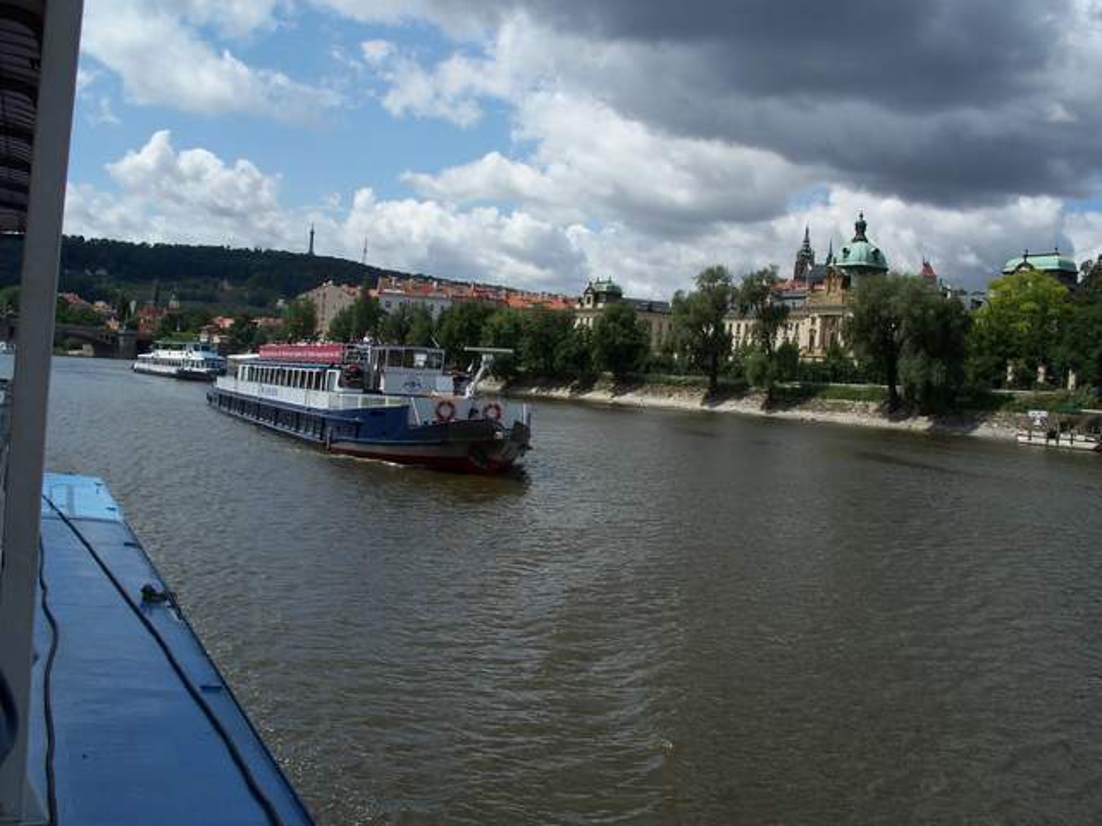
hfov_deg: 50.1
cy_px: 413
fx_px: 1178
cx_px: 551
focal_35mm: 37
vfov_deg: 38.7
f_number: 5.6
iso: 64
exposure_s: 1/500
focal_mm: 7.8
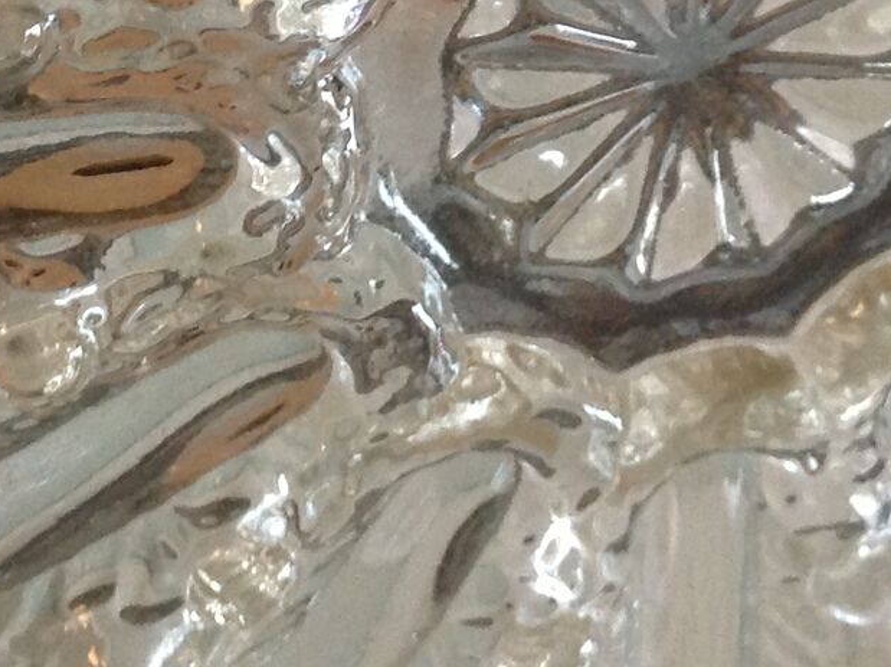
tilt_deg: -15.9
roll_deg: -25.7
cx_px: 180
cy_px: -331
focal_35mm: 113
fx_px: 2906
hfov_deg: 17.3
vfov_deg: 12.4
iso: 200
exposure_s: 1/15
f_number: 2.4
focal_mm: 4.28
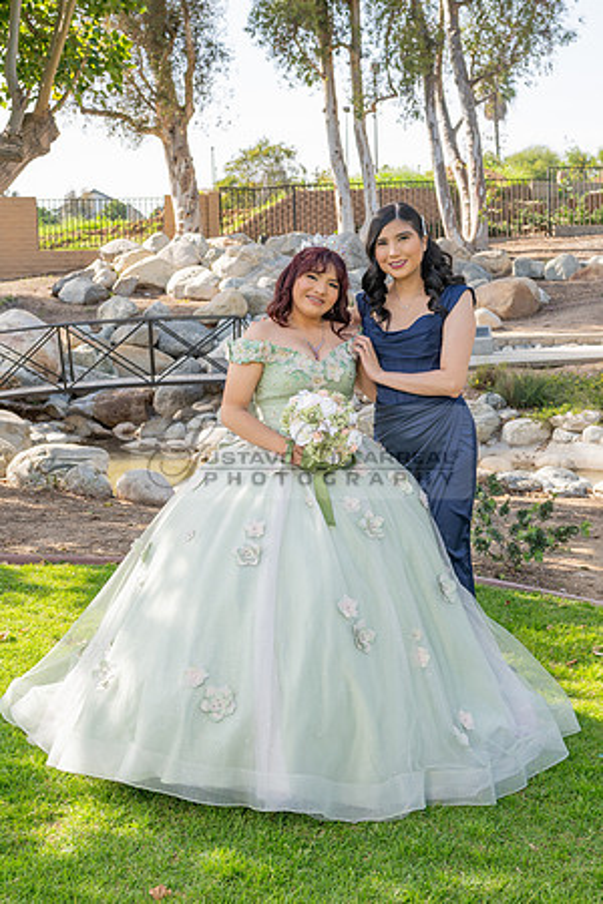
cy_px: 435
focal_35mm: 50
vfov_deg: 39.7
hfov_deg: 27.1
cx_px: 324
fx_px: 1251
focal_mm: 32
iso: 200
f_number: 5.6
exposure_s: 1/320
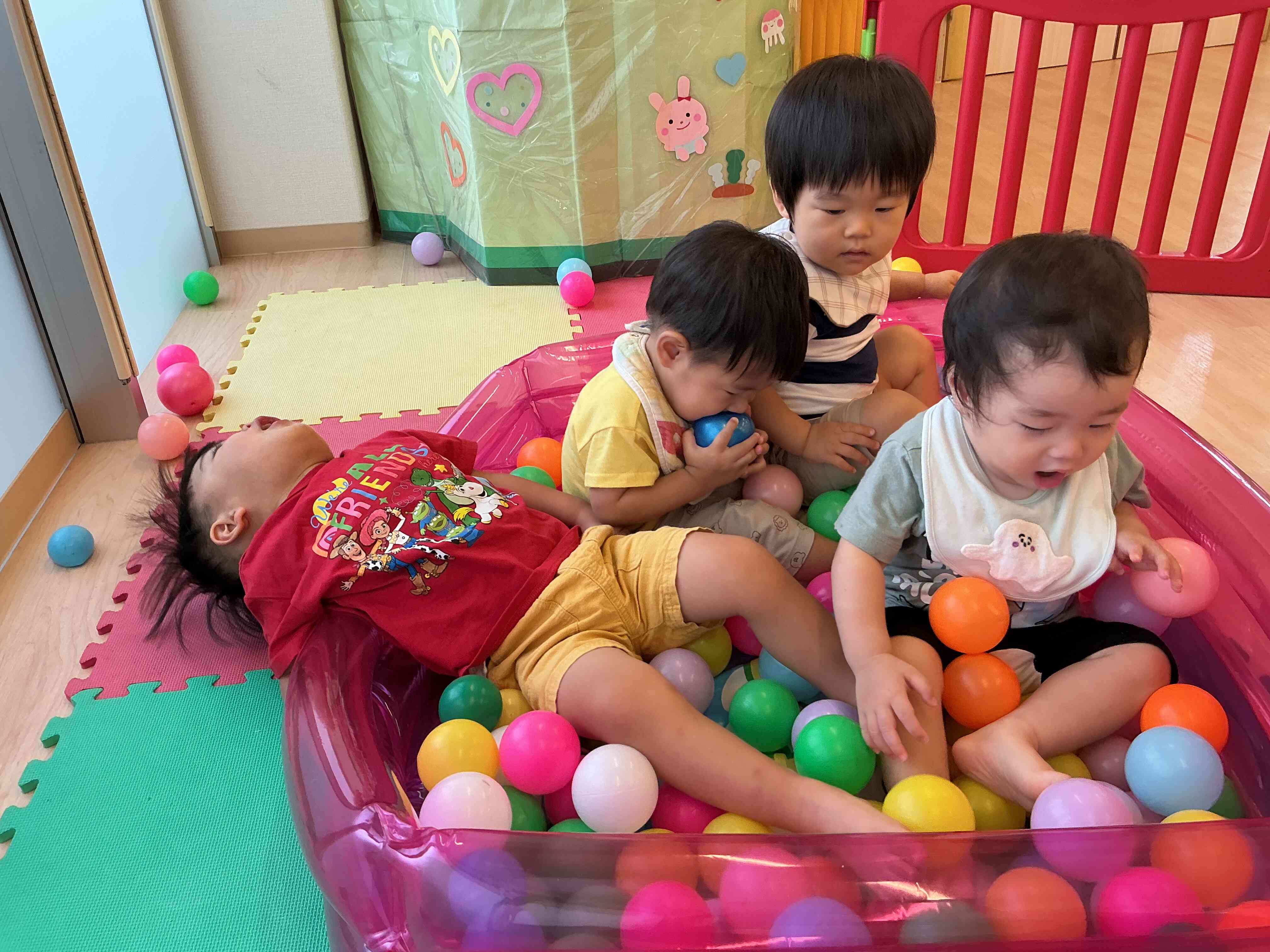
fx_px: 1064
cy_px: 476
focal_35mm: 29
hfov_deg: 61.7
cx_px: 635
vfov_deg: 48.2
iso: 40
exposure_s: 1/120
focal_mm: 3
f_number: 1.8
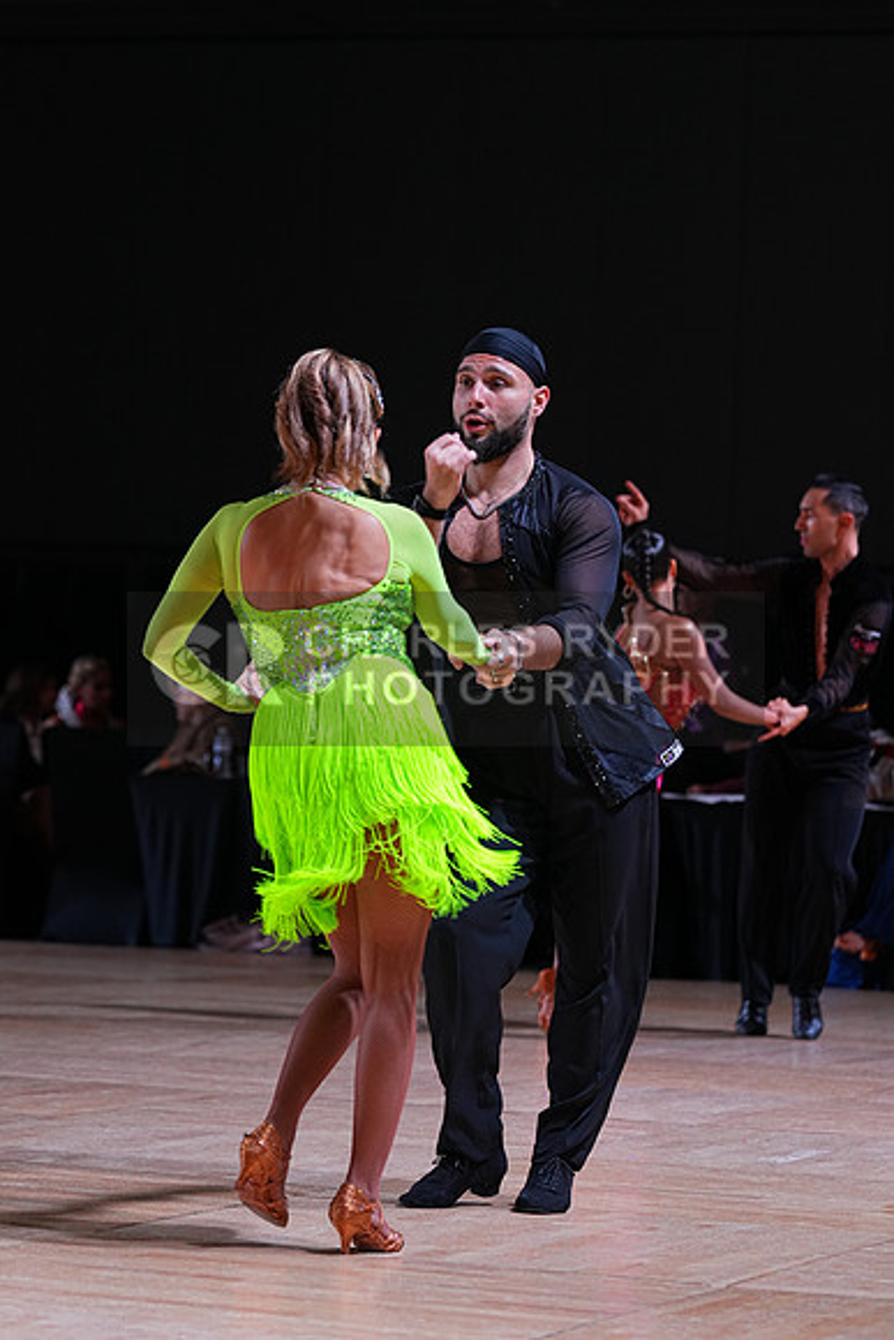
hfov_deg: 10.5
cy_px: 670
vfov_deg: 15.6
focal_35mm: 131
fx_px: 4876
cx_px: 447
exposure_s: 1/400
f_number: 4
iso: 1000
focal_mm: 131
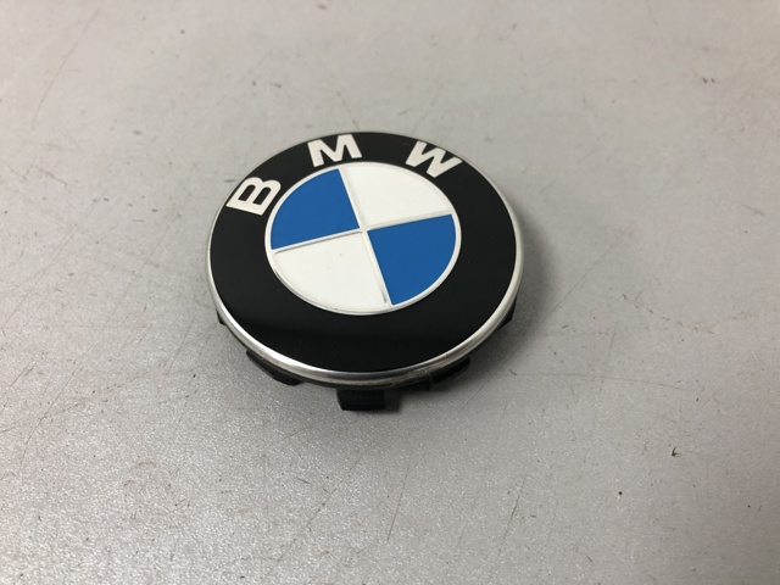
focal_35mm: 28
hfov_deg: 63.4
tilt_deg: -55.6
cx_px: 390
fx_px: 631
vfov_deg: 49.7
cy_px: 292
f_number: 1.8
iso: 32
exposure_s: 1/25
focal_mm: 4
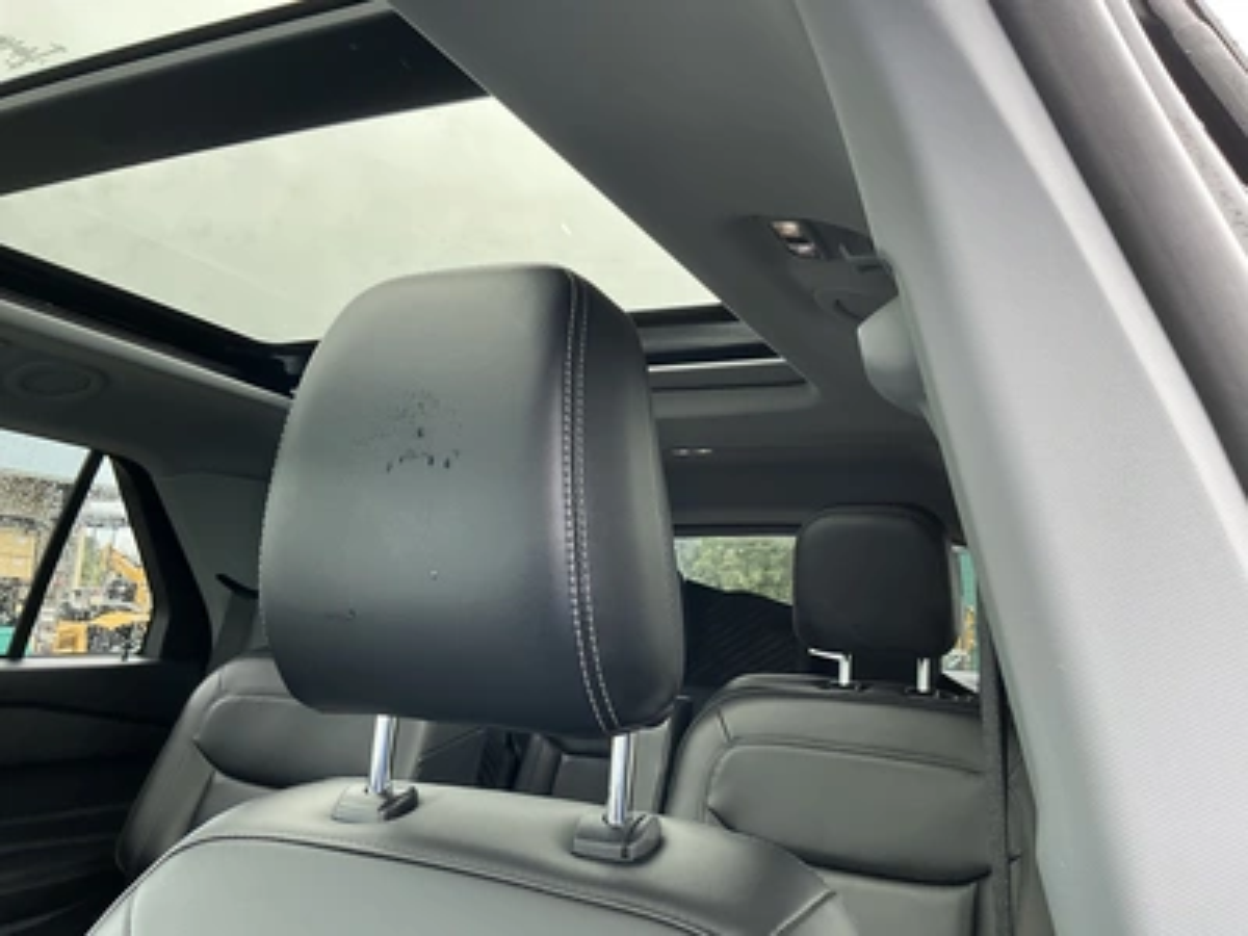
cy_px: 468
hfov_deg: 63.4
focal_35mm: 28
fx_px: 1009
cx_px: 624
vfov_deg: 49.7
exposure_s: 1/122
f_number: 1.8
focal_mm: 3
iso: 40
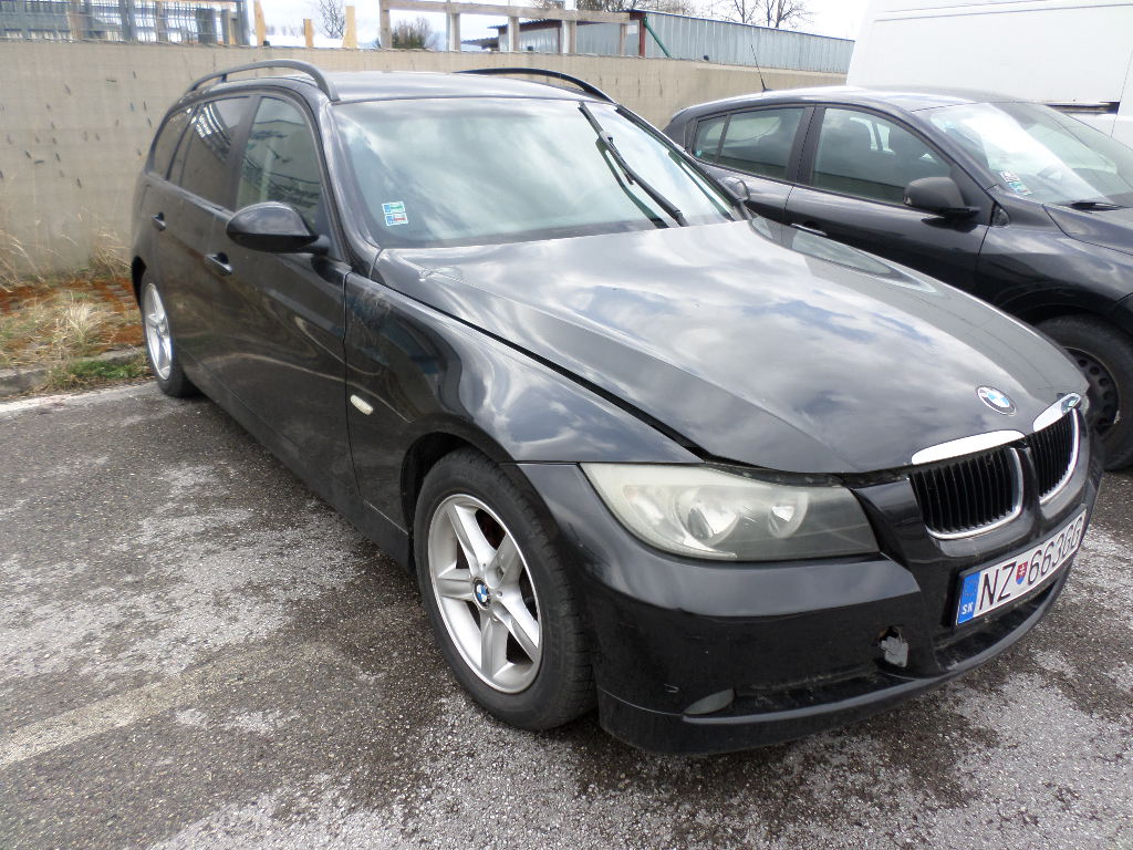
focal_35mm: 25
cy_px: 425
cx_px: 566
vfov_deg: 54.9
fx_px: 818
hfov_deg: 69.4
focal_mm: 4.5
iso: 80
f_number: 2.5
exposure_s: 1/350
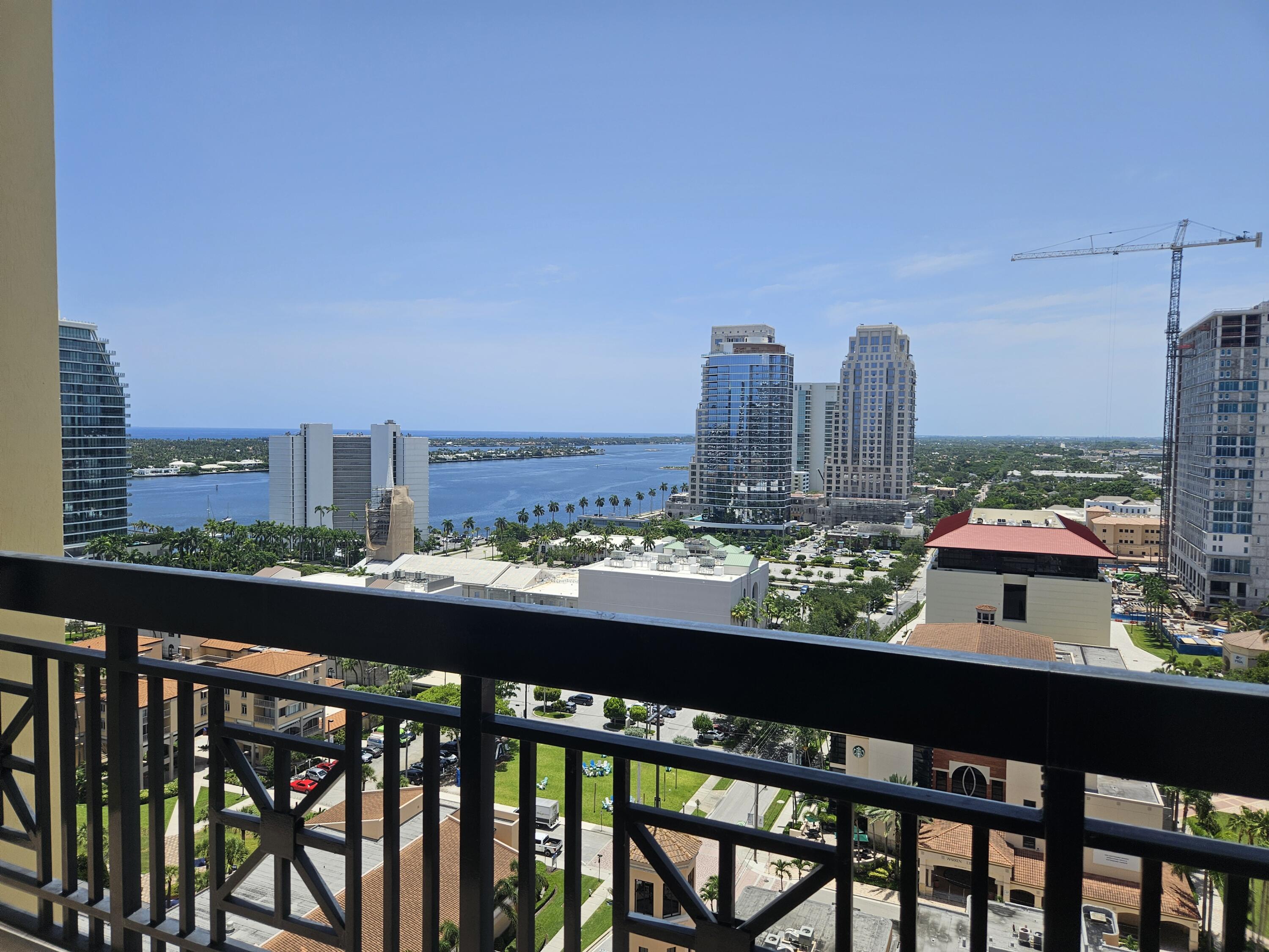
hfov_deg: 73.9
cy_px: 476
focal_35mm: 23
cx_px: 634
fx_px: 843
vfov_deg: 58.9
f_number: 1.8
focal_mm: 5.4
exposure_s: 1/2378
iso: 25
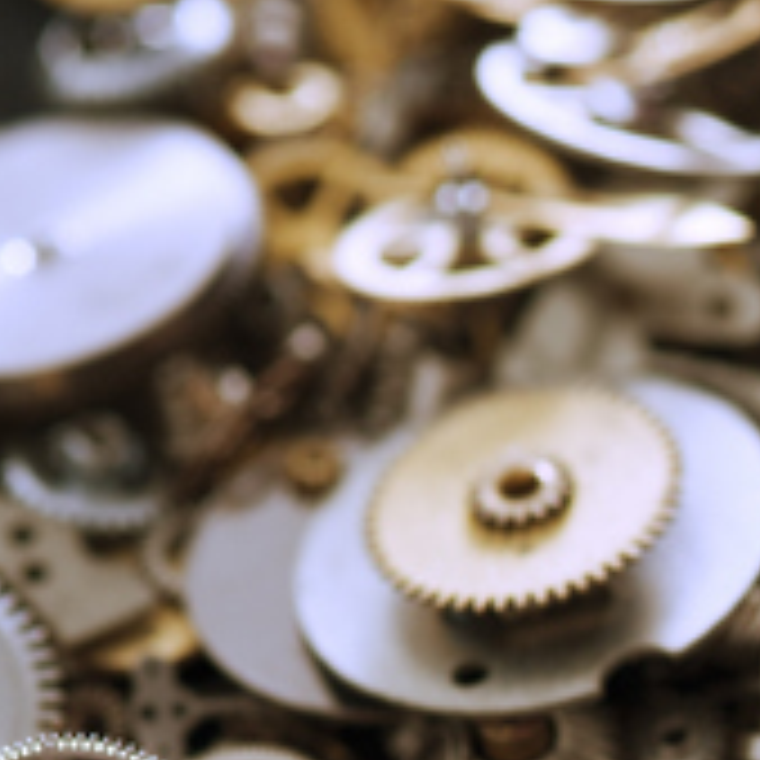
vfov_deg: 4.6
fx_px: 9464
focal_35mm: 381
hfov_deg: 4.5
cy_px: 1066
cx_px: 1520
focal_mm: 105
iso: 200
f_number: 8
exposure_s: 1/125
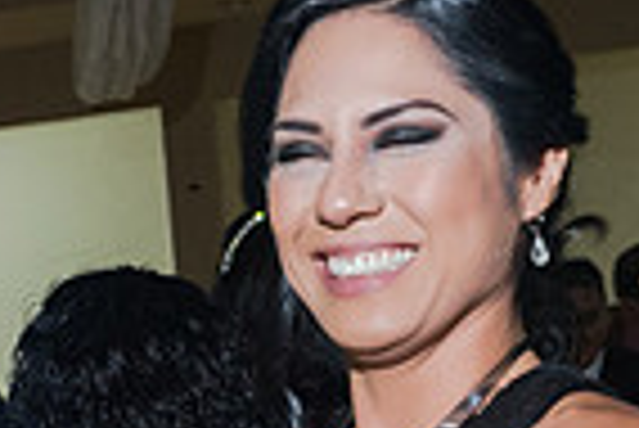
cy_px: 518
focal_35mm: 140
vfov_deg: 9.7
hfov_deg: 14.5
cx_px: 83
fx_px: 2488
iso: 1600
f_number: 3.5
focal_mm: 24
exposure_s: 1/125
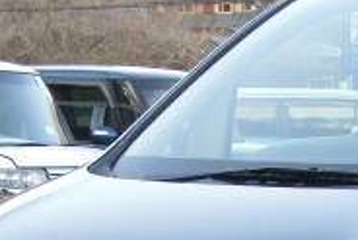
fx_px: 1513
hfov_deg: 13.2
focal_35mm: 152
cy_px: 371
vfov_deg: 8.8
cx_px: 401
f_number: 4
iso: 160
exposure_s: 1/60
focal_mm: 7.38
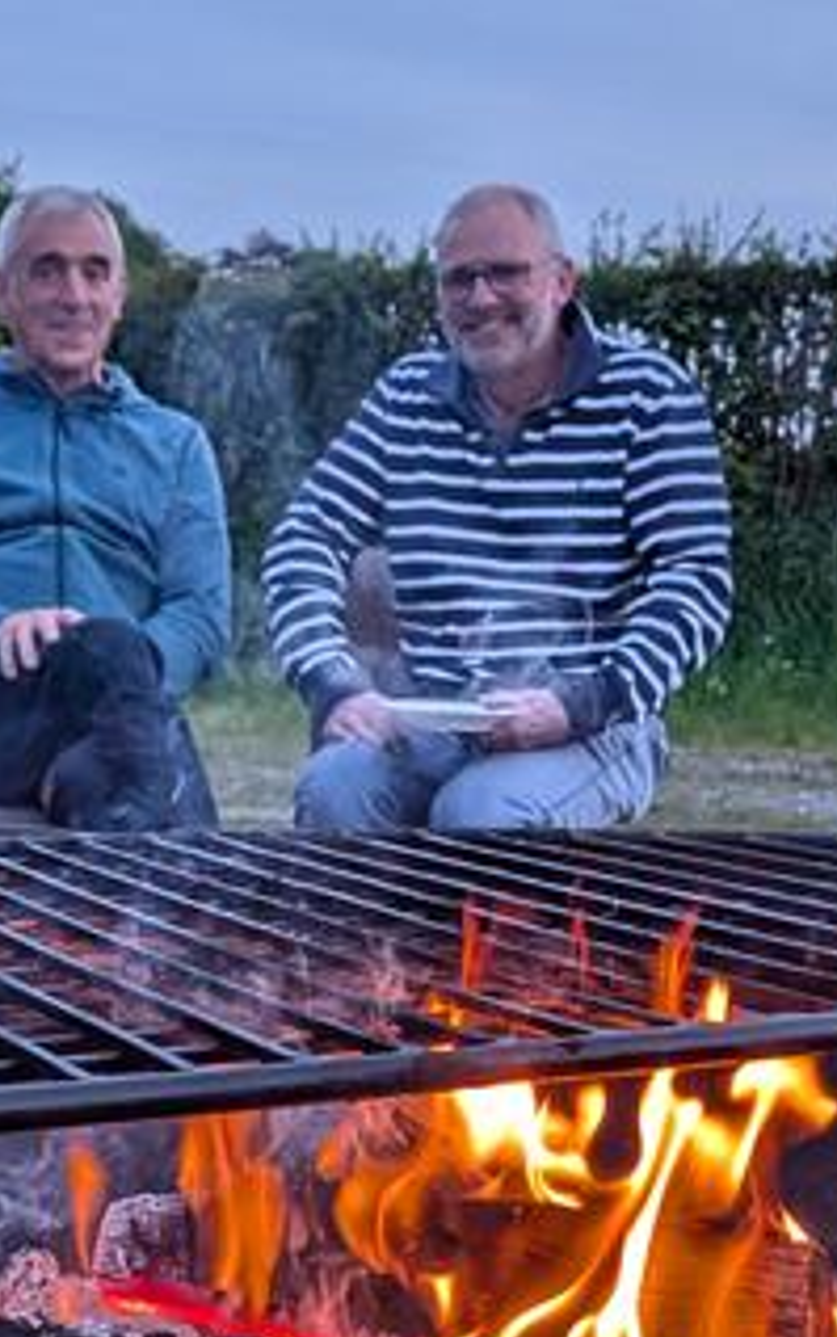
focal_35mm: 64
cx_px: 227
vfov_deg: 31.3
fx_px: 2334
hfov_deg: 20.2
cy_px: 1038
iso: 587
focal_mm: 4.53
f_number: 1.7
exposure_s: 1/217
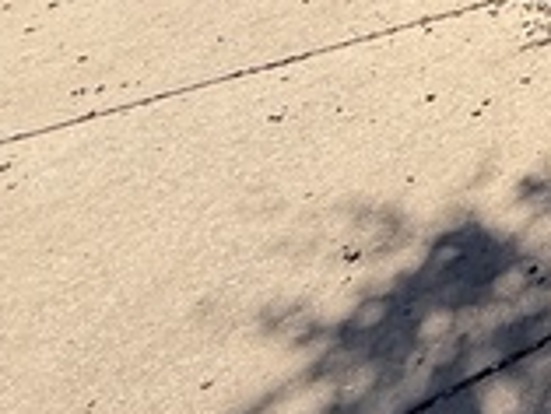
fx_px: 908
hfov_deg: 19.0
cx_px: 1116
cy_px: -365
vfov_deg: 18.7
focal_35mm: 57
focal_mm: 2.22
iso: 64
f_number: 2.2
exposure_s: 1/853
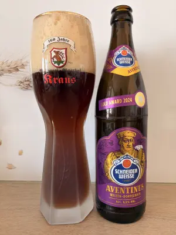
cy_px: 118
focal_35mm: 26
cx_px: 88
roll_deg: +0.9
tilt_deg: -4.7
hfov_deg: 53.1
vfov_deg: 67.3
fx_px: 176
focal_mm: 5.96
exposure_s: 1/66
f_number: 1.6
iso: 125
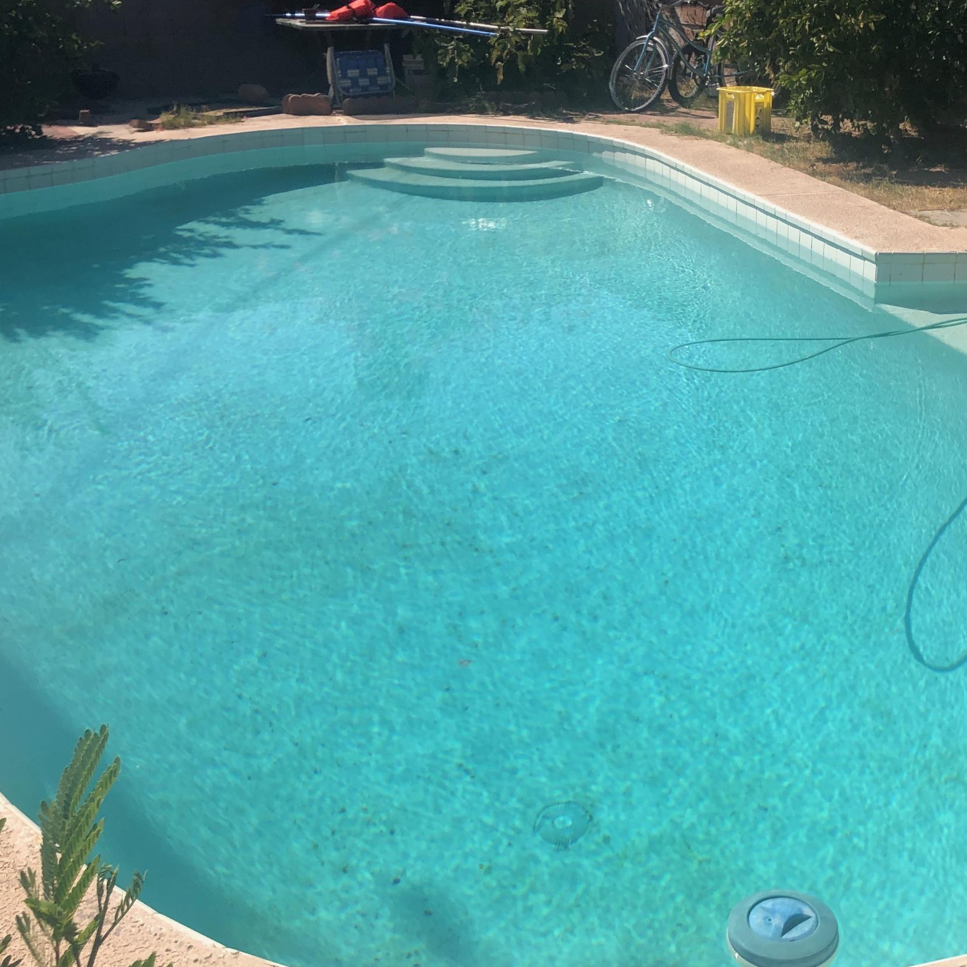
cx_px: 700
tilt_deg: -16.6
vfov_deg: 37.3
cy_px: 361
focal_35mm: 45
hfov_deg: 36.8
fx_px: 1422
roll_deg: -0.4
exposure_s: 1/3003
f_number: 1.8
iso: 20
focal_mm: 3.99
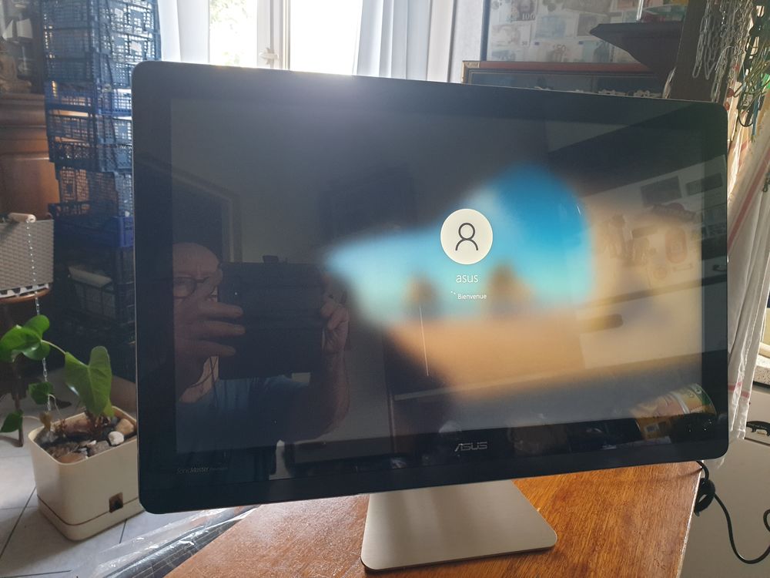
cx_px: 385
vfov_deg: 53.1
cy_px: 289
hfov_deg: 67.3
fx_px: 578
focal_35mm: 26
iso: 250
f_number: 2.4
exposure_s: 1/45
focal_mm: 4.3
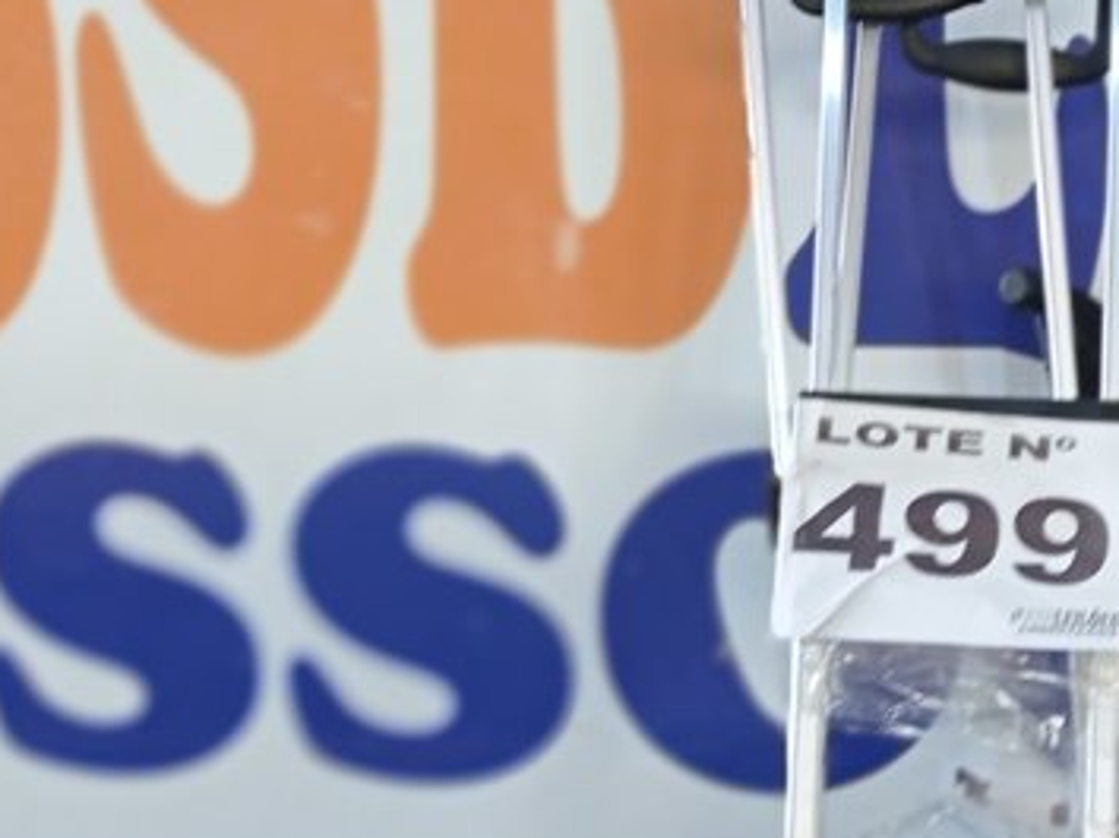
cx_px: 999
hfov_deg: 23.5
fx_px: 2617
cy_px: 582
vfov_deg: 18.1
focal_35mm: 81
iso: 238
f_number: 1.79
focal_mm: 4.7
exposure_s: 1/60
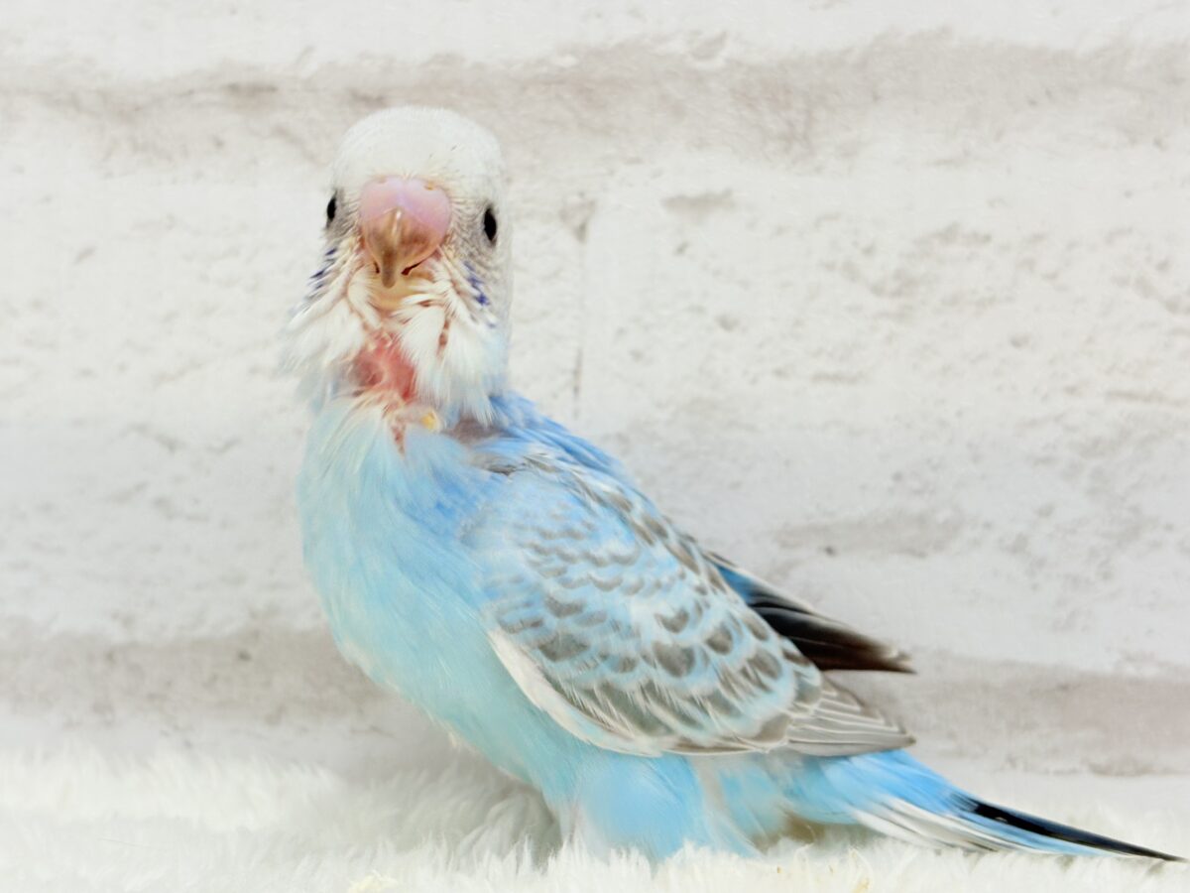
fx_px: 1788
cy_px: 446
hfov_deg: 36.8
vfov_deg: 28.0
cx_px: 595
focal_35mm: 52
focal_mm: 5.96
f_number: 1.6
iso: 80
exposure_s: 1/100
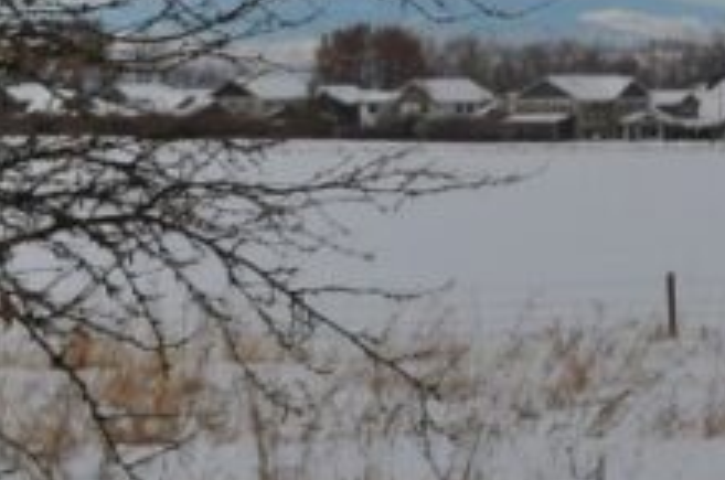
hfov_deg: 5.3
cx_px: 1265
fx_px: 7764
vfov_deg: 3.5
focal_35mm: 386
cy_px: -245
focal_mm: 55
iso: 200
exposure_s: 1/500
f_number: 11
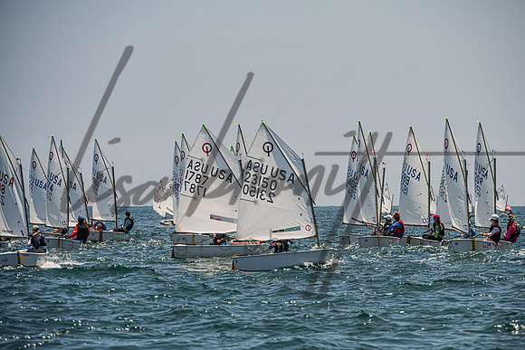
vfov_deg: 5.7
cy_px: 185
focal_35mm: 242
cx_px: 284
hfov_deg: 8.5
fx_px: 3526
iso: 250
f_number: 8
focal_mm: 220
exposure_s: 1/1600
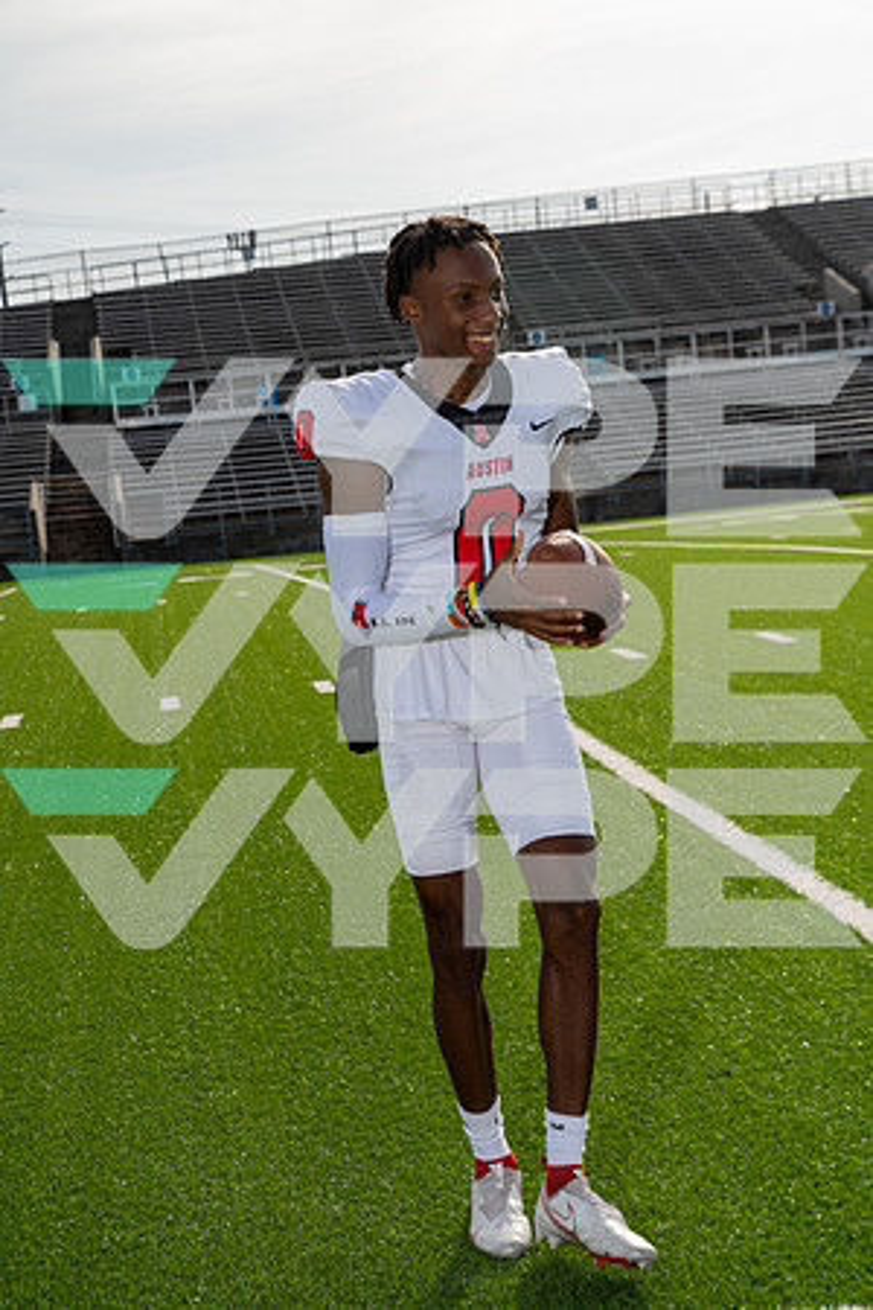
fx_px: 2255
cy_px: 655
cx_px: 436
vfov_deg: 32.4
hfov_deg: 21.9
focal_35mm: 62
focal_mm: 62
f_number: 6.3
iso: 100
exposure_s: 1/250
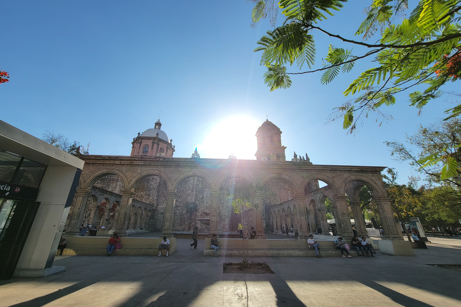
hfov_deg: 104.3
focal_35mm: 14
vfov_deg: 81.1
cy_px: 146
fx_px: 179
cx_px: 229
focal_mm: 2.2
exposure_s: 1/1844
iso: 50
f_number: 2.2
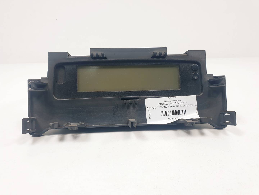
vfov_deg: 53.1
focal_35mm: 26
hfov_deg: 67.3
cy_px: 98
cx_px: 130
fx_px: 195
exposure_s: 1/237
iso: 50
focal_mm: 4.3
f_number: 2.4
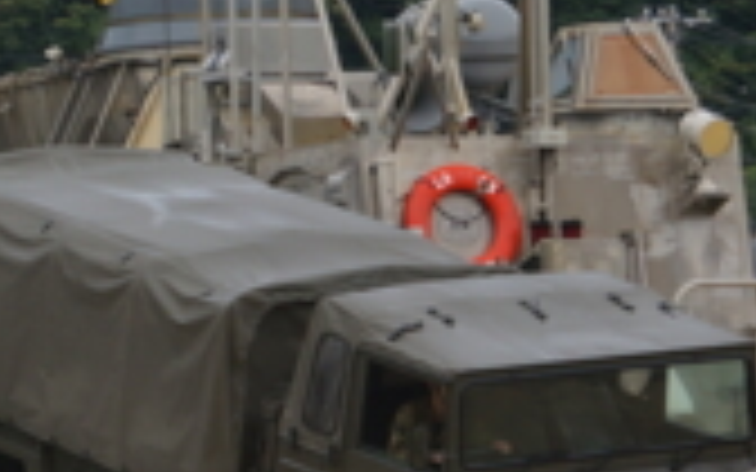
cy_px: 423
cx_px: -288
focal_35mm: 399
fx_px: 8229
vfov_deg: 3.3
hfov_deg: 5.2
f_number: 7.1
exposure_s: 1/250
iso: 100
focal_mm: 55
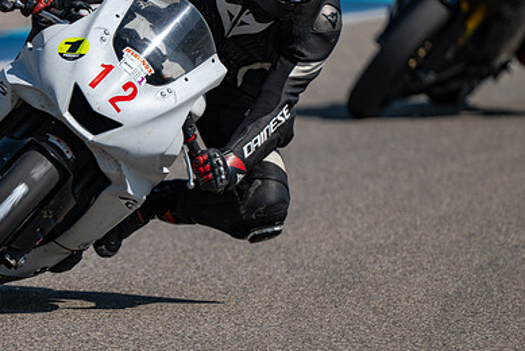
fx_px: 13047
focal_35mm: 894
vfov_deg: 1.5
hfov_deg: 2.3
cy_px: 145
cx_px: 151
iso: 125
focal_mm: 600
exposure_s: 1/1250
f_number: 6.3
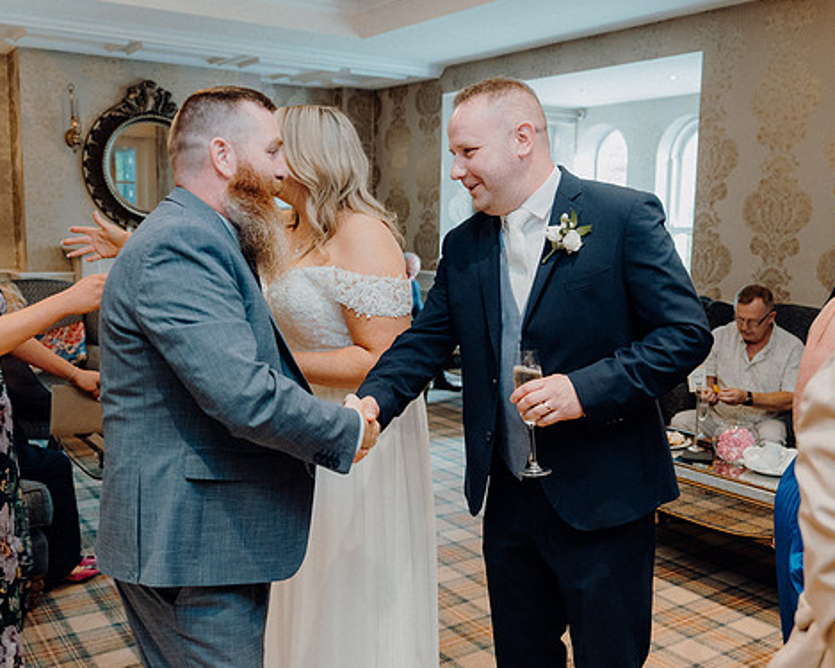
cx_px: 409
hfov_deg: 50.3
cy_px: 339
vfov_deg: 41.1
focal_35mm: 36
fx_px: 889
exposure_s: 1/160
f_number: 3.5
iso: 2500
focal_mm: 31
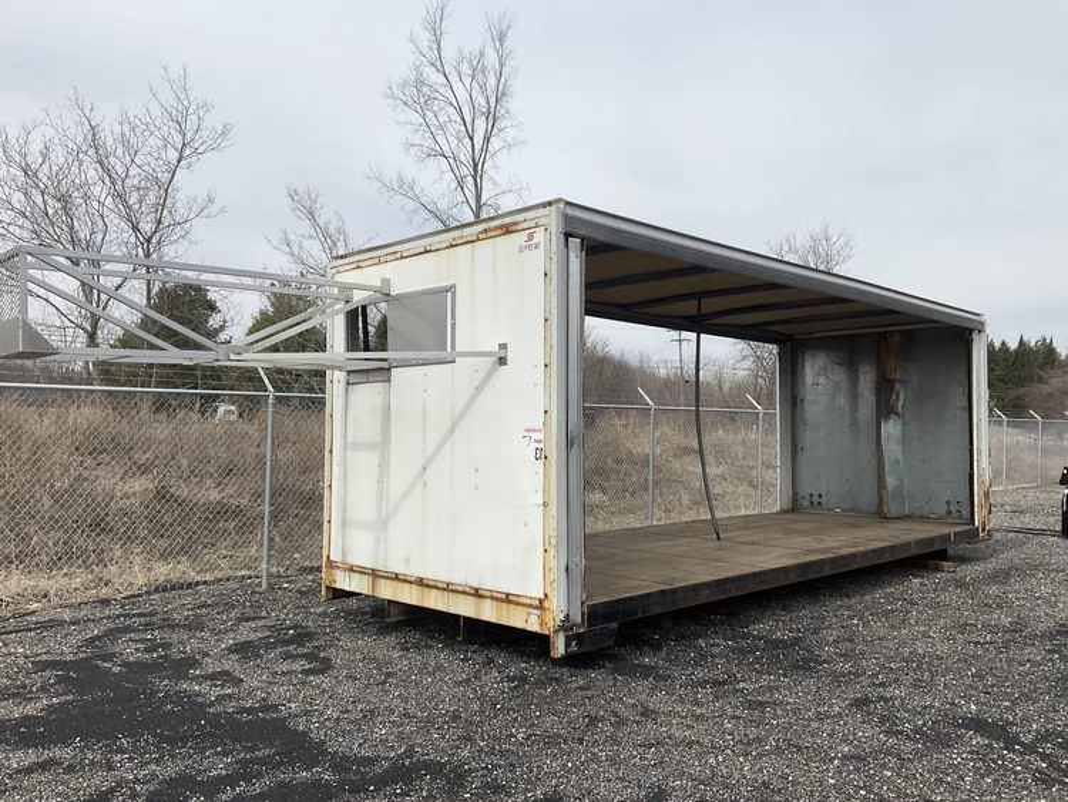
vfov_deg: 48.3
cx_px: 534
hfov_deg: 61.6
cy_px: 401
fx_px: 895
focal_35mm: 29
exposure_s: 1/2427
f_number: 1.8
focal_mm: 3
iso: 25
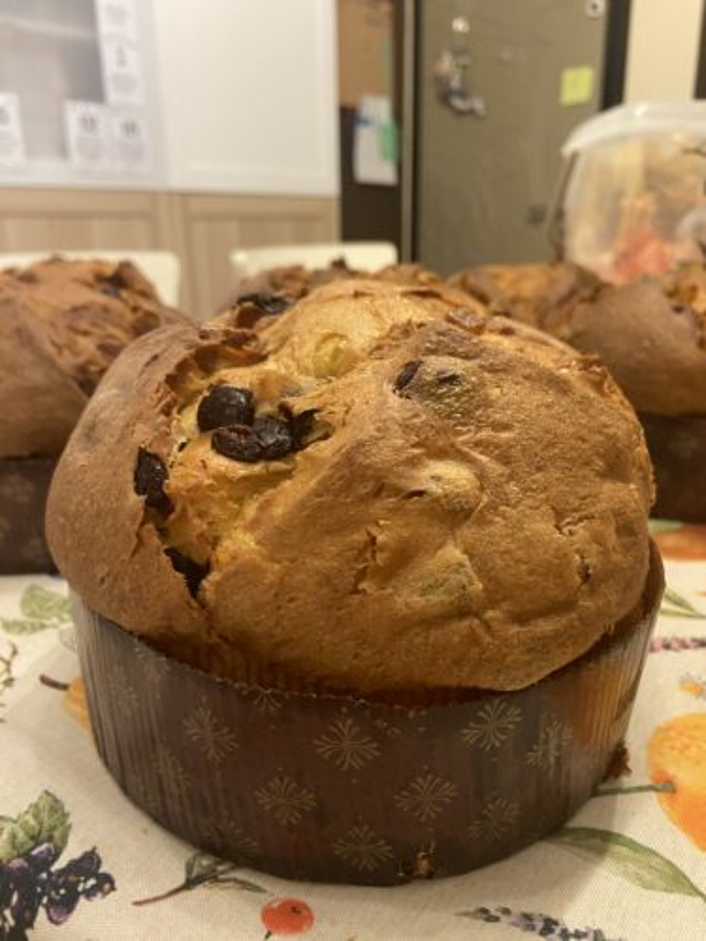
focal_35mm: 26
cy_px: 470
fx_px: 707
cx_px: 353
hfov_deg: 53.1
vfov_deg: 67.3
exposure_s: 1/50
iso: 320
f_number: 1.8
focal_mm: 4.25
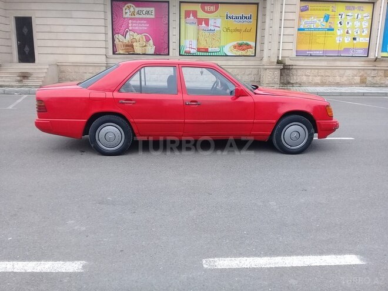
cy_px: 146
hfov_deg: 58.4
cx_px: 194
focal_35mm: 31
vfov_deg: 45.4
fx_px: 347
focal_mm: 3.3
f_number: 2.2
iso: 50
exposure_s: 1/245
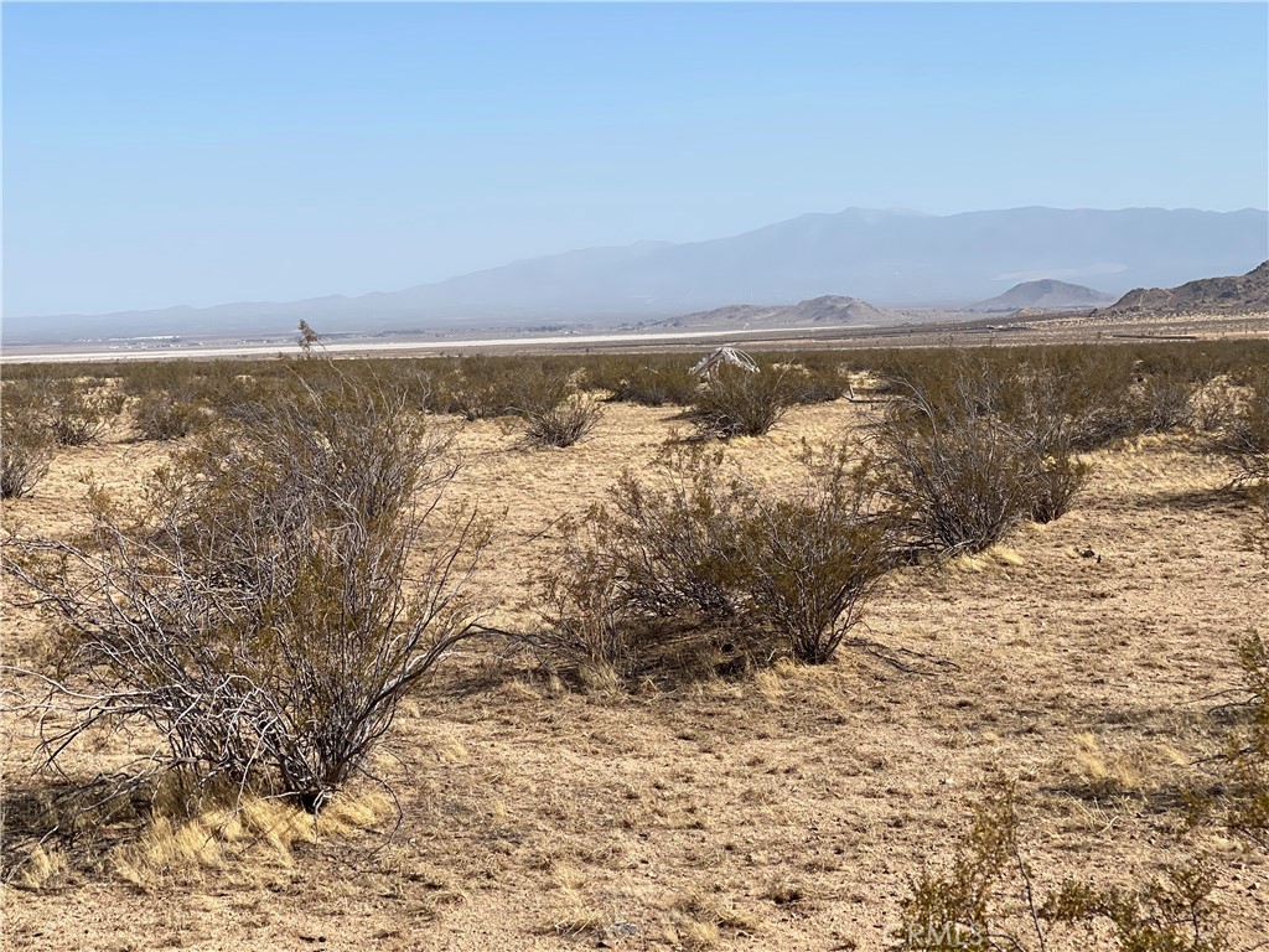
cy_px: 476
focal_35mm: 64
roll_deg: +2.1
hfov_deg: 30.3
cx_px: 634
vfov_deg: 22.9
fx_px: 2346
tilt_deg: -3.9
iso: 32
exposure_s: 1/2179
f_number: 2.2
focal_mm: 7.5
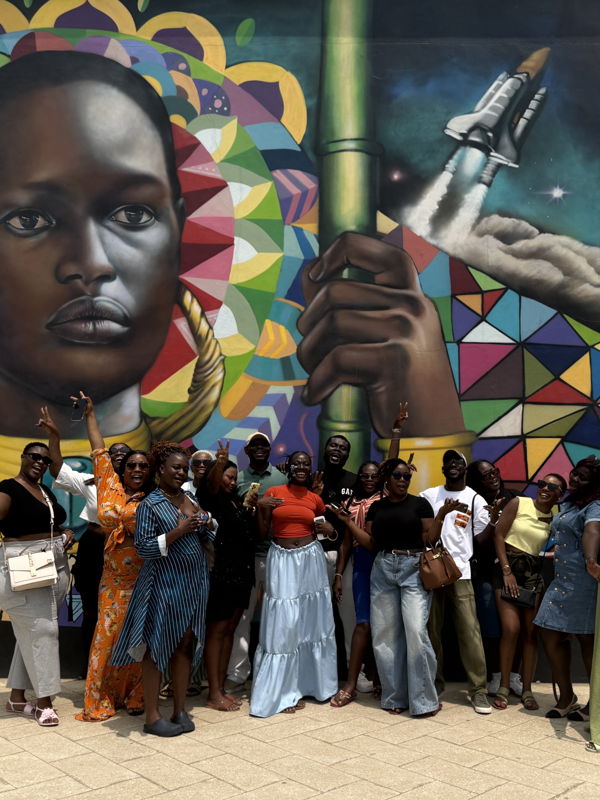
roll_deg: -0.3
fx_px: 763
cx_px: 348
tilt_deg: +7.5
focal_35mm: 33
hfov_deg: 42.8
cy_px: 401
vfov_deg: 55.3
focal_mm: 6.76
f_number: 1.78
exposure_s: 1/3953
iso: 80
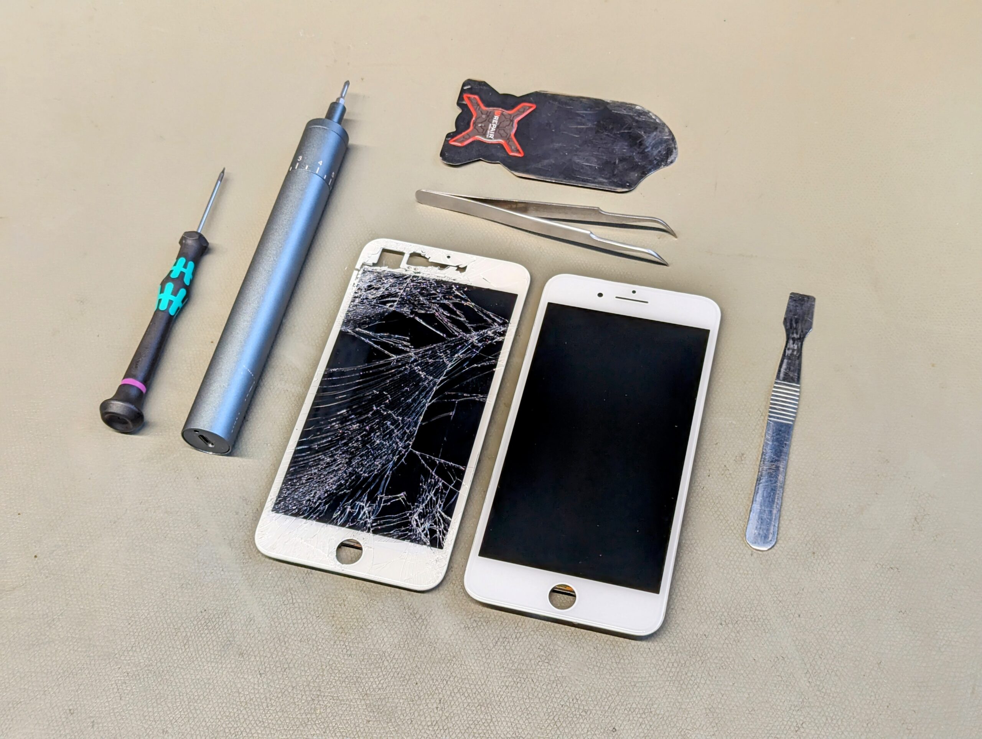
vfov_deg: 30.3
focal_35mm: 48
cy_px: 370
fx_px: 1364
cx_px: 491
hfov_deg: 39.6
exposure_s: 1/99.9
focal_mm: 6.81
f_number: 1.85
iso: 65
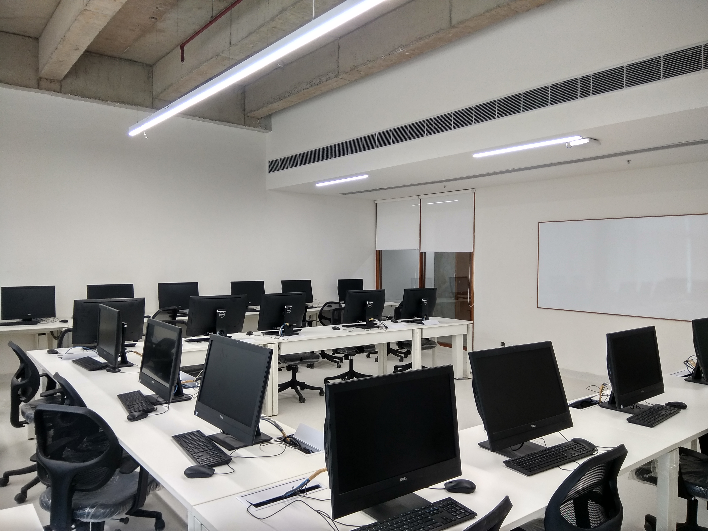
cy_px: 266
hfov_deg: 79.0
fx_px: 430
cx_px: 354
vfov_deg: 63.4
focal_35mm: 21
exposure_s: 1/33
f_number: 2
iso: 125
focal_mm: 3.57
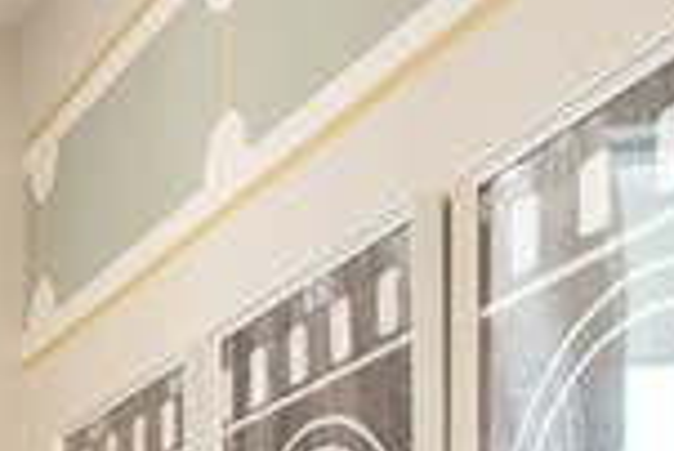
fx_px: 1780
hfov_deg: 11.1
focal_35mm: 95
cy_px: 806
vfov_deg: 13.1
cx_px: -1406
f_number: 5.6
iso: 360
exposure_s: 1/125
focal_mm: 14
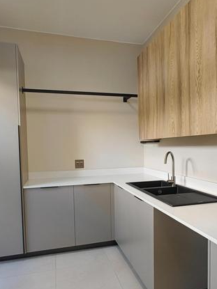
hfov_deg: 51.1
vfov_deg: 65.2
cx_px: 128
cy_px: 159
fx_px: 226
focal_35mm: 27
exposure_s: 1/50
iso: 126
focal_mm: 2.15
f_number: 2.2
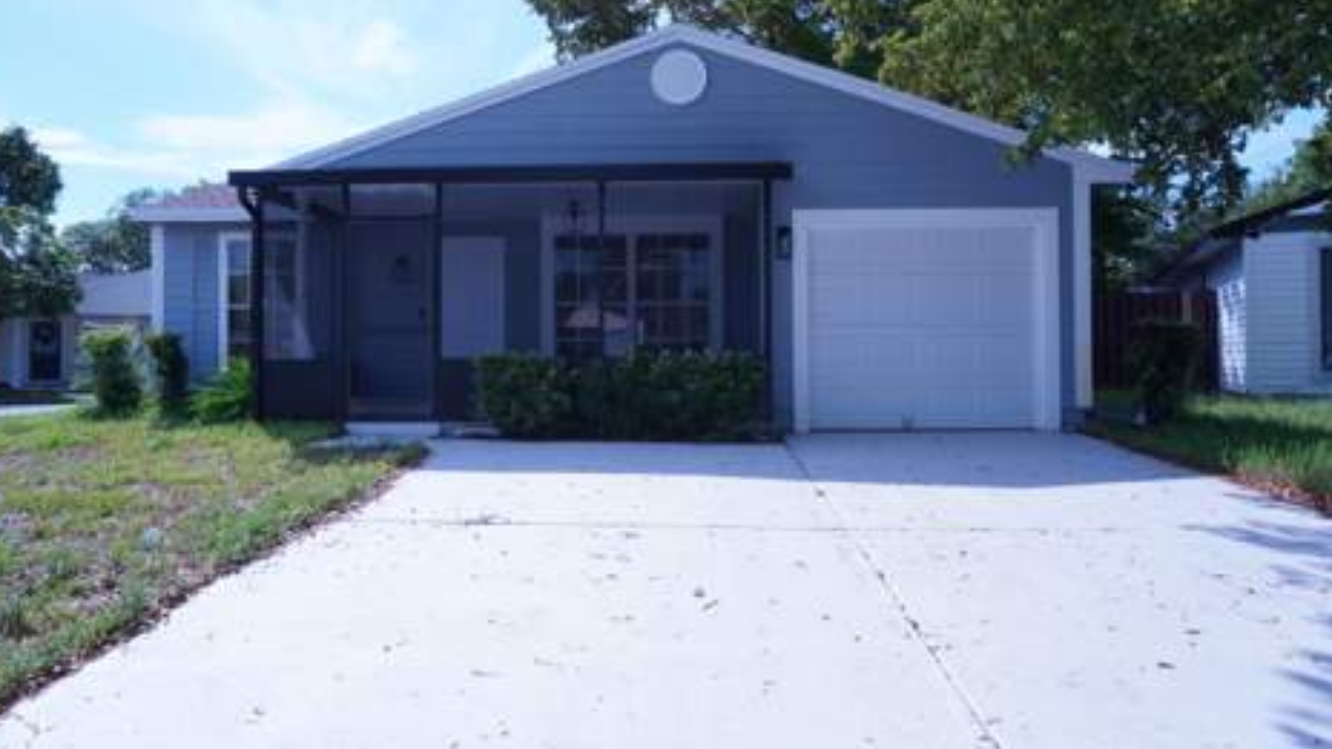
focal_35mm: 26
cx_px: 649
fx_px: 918
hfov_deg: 71.9
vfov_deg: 44.3
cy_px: 344
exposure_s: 1/400
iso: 100
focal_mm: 16
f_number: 6.3
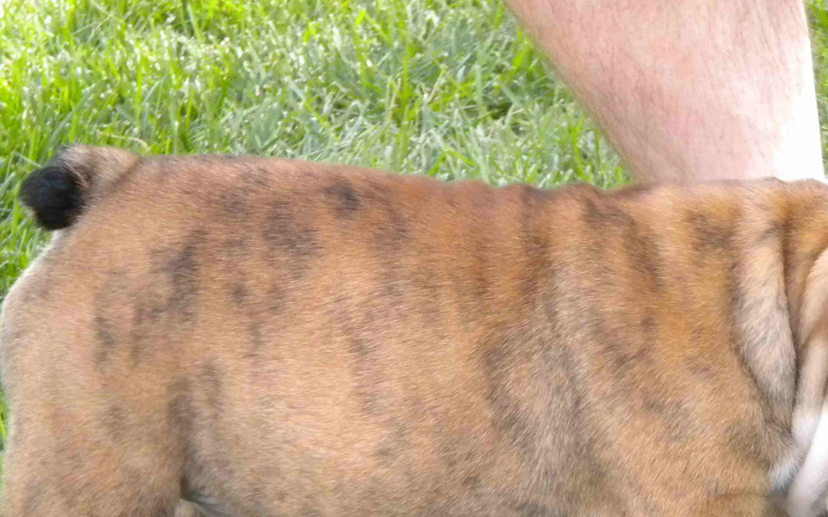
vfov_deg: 8.3
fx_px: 3565
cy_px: 407
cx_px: 553
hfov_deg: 13.2
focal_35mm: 158
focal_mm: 18.9
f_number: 5.9
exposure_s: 1/276
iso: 400
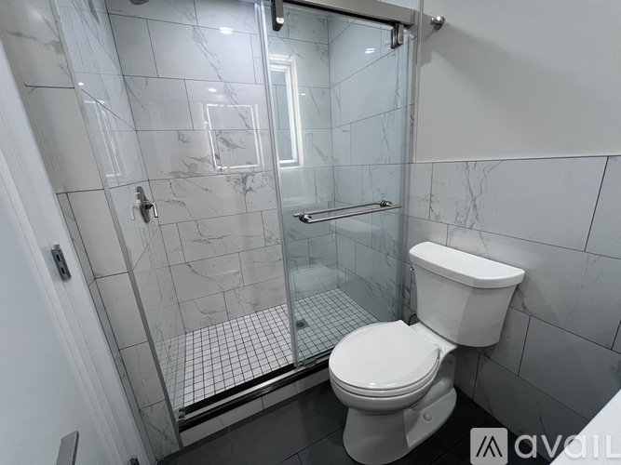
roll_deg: +4.0
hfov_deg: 106.2
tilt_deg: -15.7
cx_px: 310
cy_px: 232
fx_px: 233
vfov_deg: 89.9
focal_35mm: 13
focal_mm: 1.57
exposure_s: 1/120
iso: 250
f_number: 1.8
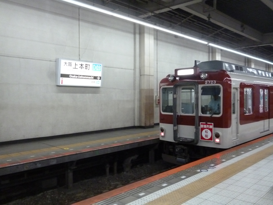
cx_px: 136
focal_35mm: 32
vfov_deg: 44.2
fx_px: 252
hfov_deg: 56.8
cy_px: 102
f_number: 3.3
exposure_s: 1/50
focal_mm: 5.7
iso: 800
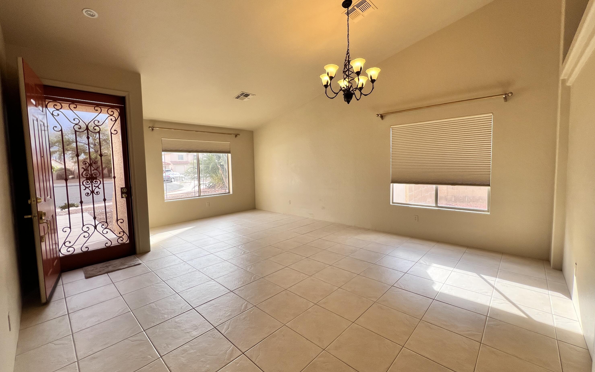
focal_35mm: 14
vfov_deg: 78.6
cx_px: 299
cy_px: 181
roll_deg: +1.3
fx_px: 227
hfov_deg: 105.3
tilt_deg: -4.1
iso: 32
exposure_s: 1/137
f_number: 1.8
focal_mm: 1.57
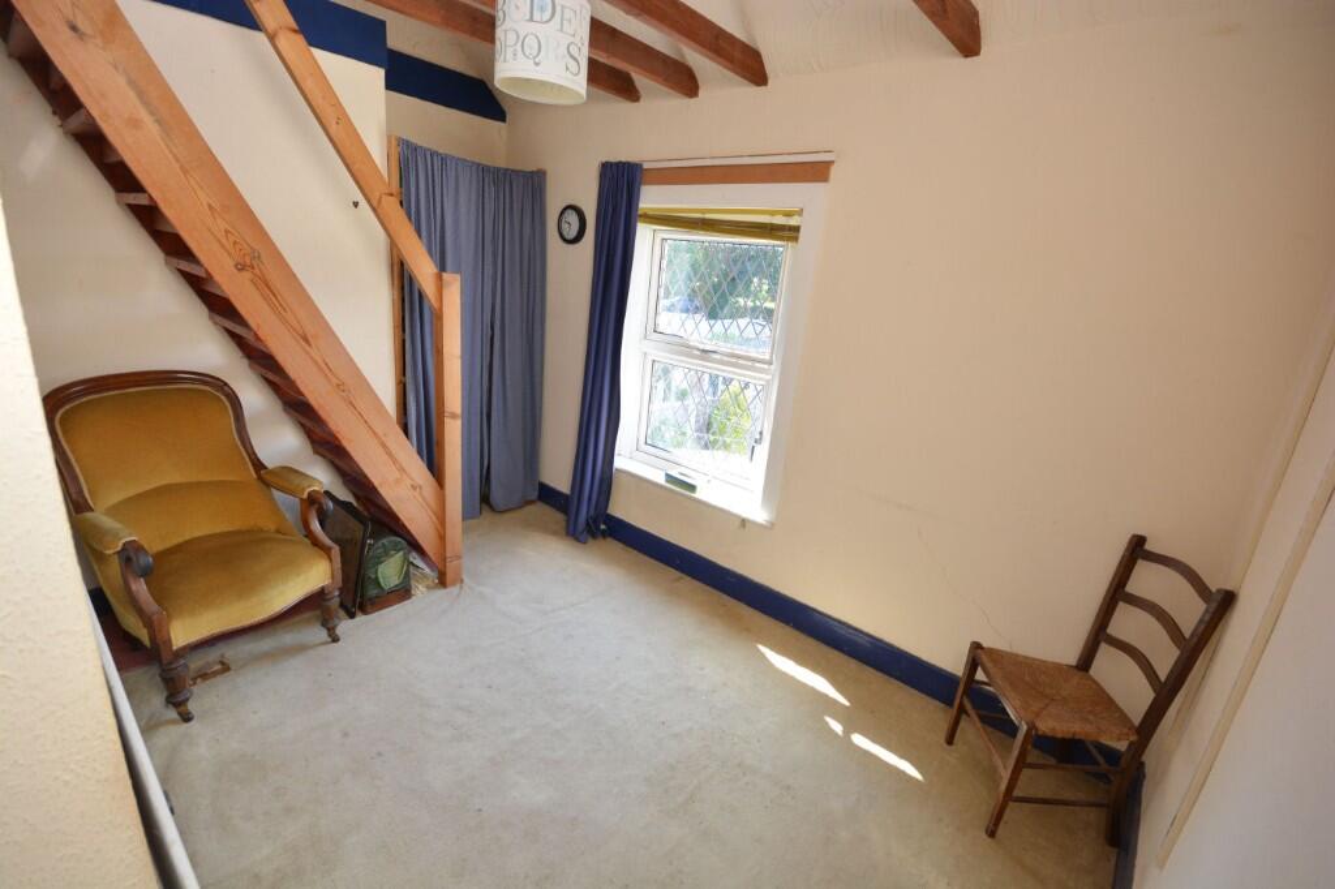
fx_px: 556
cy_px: 444
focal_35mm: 15
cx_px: 668
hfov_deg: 100.4
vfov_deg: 77.3
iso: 400
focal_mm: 10
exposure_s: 1/25
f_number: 8
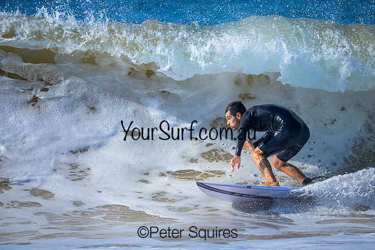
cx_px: 207
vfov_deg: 1.6
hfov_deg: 2.3
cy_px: 133
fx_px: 9182
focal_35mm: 881
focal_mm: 800
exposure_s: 1/2500
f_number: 6.3
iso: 360
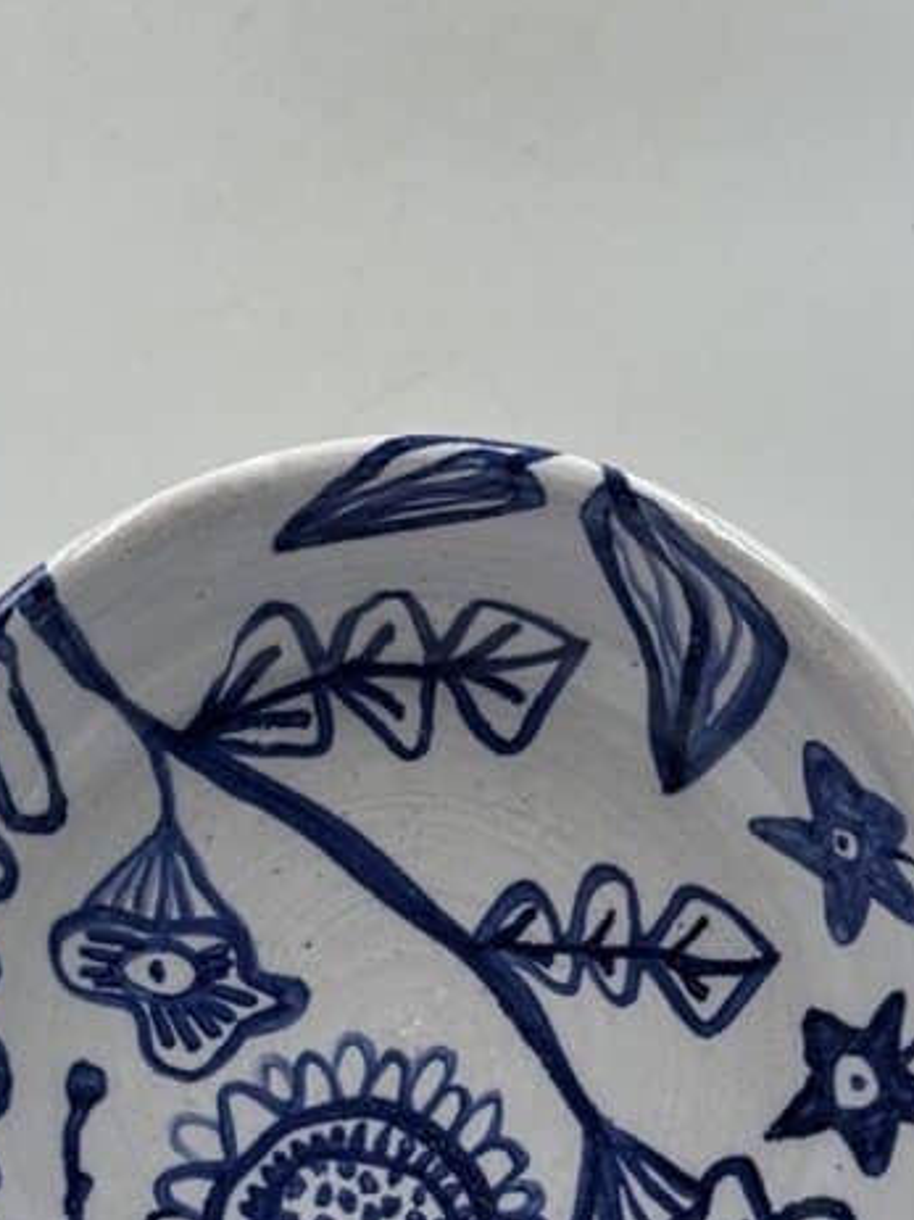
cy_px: 1025
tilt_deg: -20.2
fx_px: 2923
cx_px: 416
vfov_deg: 23.1
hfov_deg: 17.8
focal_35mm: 83
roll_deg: -1.6
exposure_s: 1/246
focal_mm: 6.86
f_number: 1.78
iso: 50
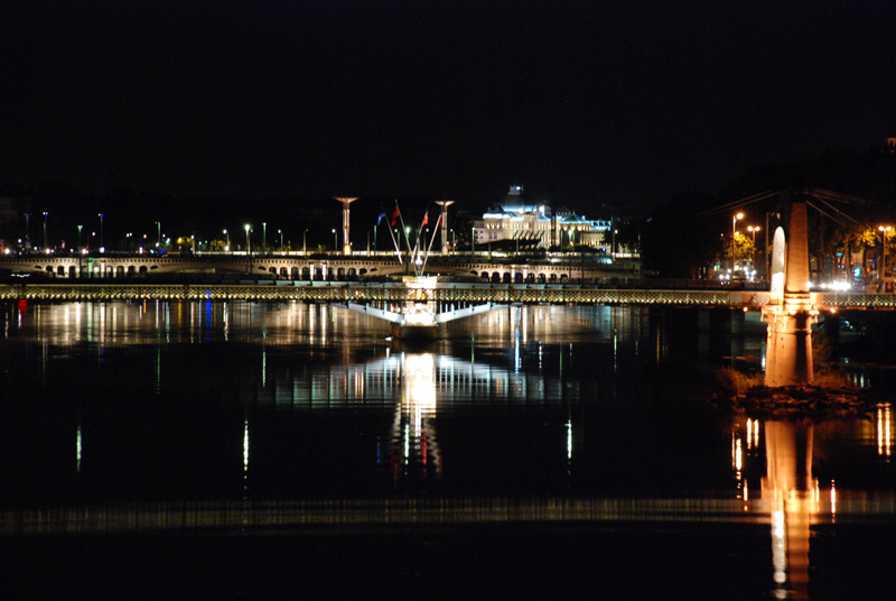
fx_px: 3739
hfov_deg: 13.7
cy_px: 300
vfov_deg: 9.2
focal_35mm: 150
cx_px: 448
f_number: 5.6
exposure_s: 1/4
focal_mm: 100
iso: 1250
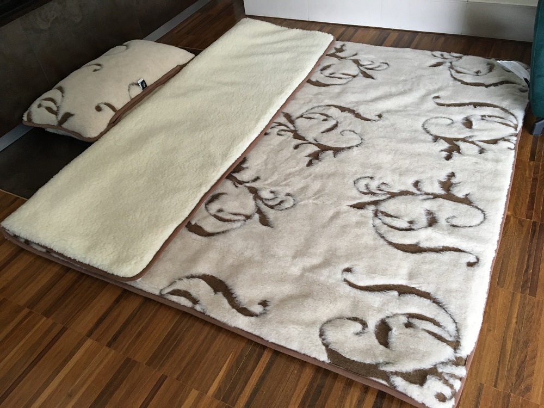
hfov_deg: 61.7
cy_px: 204
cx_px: 272
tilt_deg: -44.0
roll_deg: +8.3
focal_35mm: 29
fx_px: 456
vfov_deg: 48.2
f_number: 2.2
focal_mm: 4.15
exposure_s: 1/33
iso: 160
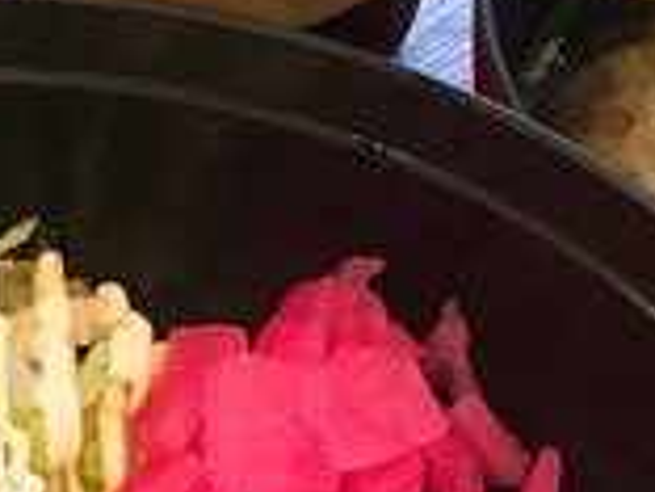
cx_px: 84
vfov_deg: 11.2
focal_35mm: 127
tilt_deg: -60.2
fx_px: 2403
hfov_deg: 15.4
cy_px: 744
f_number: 2.4
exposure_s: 1/33
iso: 160
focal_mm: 3.3
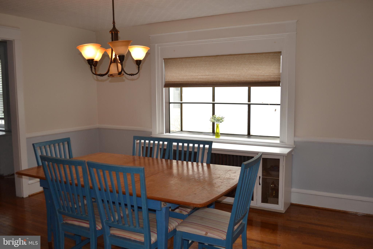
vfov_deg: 43.6
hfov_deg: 61.9
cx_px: 186
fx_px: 311
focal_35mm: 30
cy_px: 124
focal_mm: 20
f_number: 4
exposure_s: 1/125
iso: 220
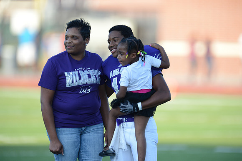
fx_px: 3695
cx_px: 121
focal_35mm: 550
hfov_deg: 3.8
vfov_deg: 2.5
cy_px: 80
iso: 800
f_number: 4
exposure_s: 1/1600
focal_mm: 550
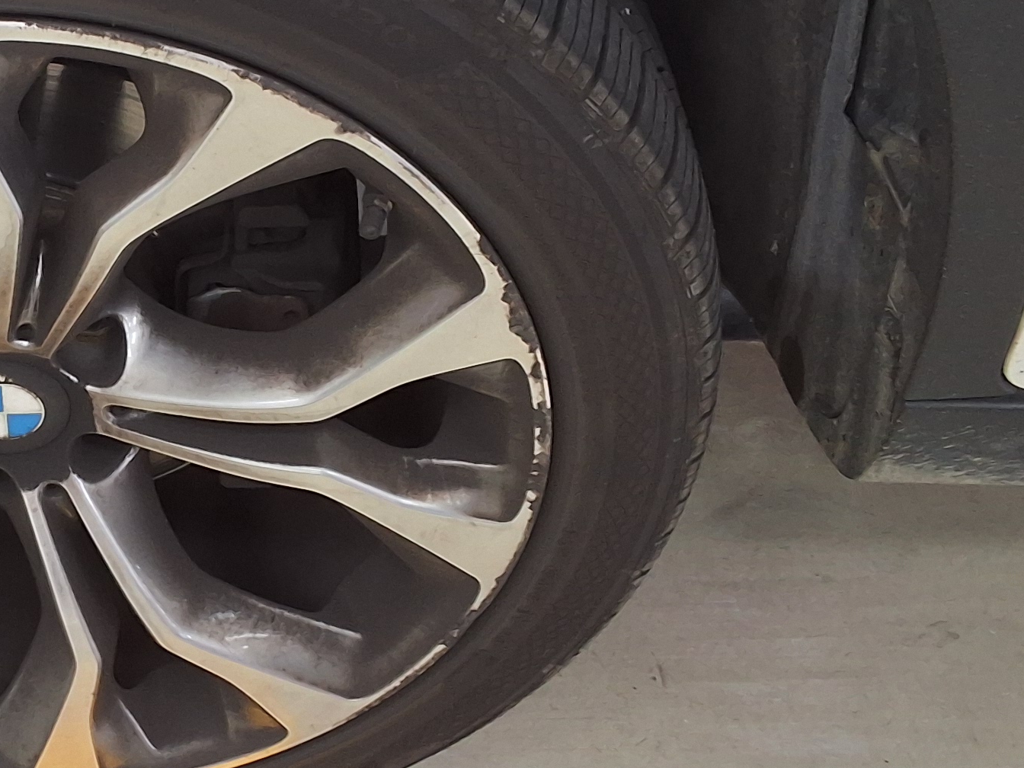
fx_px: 2012
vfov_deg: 21.6
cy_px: 272
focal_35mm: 68
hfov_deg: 27.4
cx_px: 82
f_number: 1.9
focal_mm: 2.91
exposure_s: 1/40
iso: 50
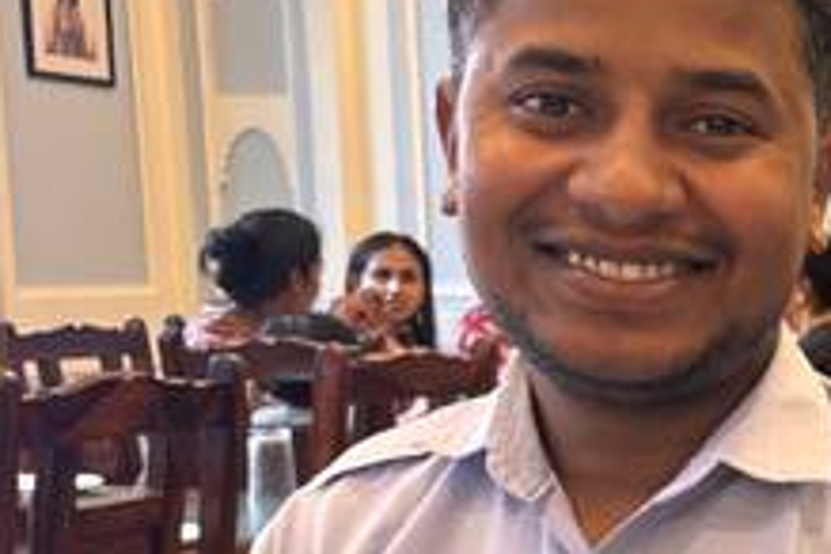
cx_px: 1146
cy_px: 550
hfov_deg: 20.4
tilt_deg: -8.0
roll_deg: +0.7
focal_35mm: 89
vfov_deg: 15.1
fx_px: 2054
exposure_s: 1/50
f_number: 1.6
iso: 160
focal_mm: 5.96
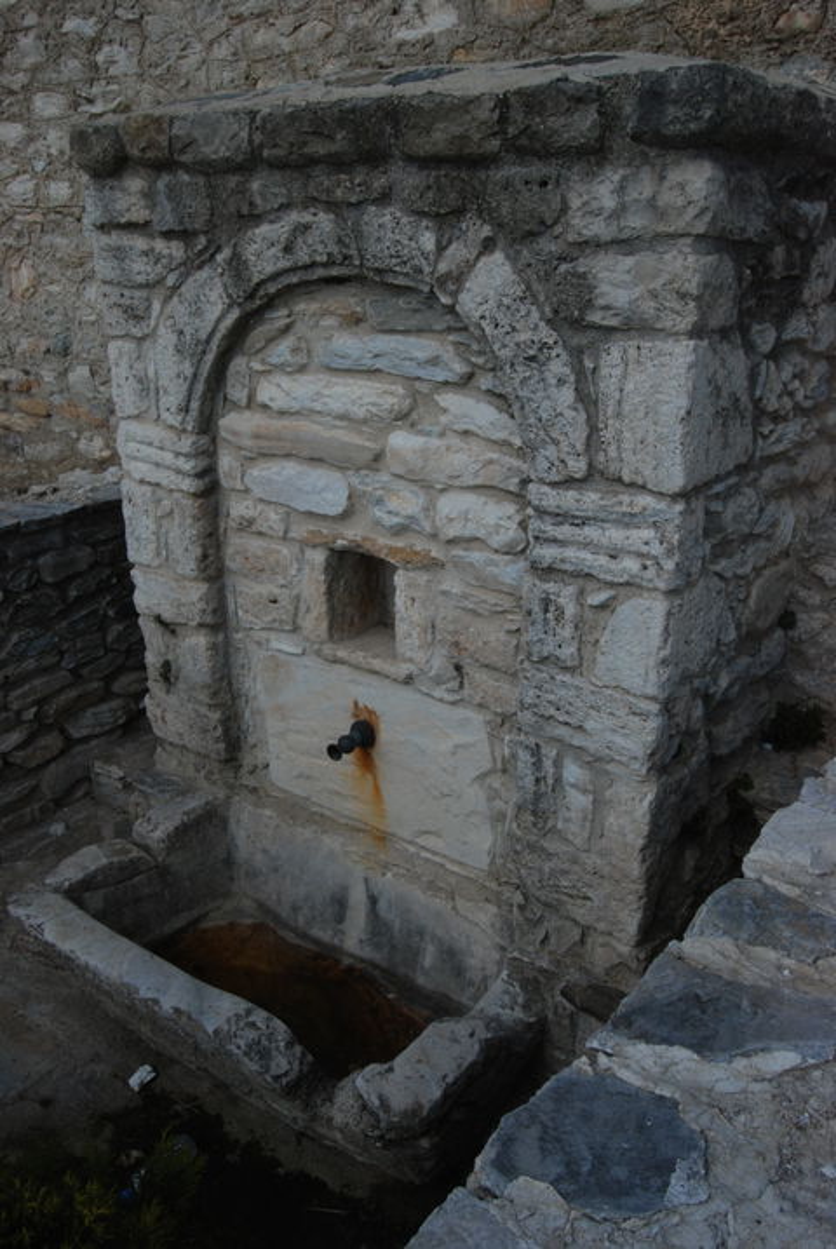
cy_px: 624
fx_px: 1042
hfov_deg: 43.7
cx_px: 418
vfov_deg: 61.9
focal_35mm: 30
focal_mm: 20
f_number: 14
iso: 400
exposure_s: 1/800
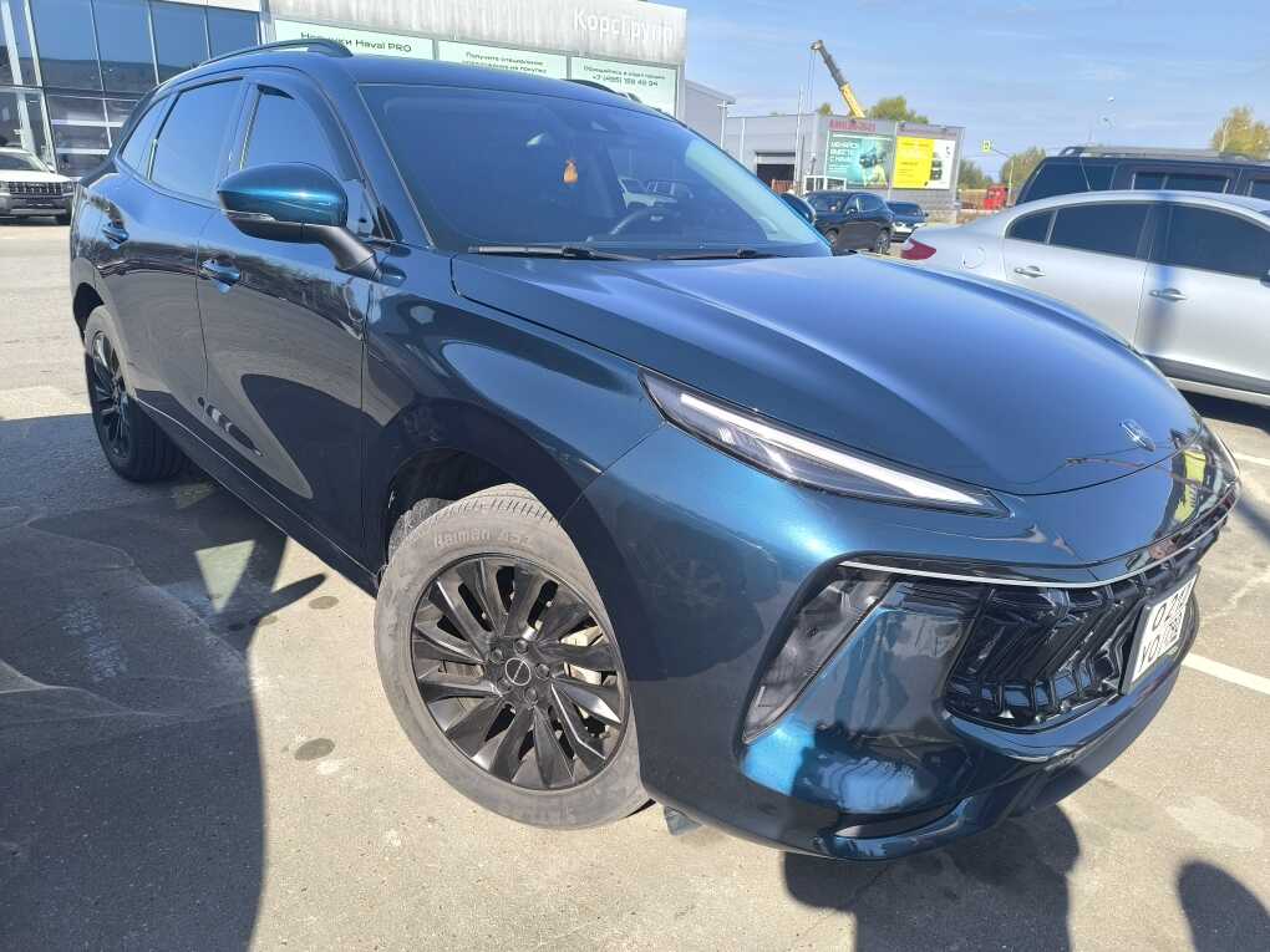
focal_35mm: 23
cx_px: 635
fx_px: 844
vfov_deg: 58.9
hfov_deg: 73.9
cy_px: 476
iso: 50
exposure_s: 1/667
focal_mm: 6.14
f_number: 1.65
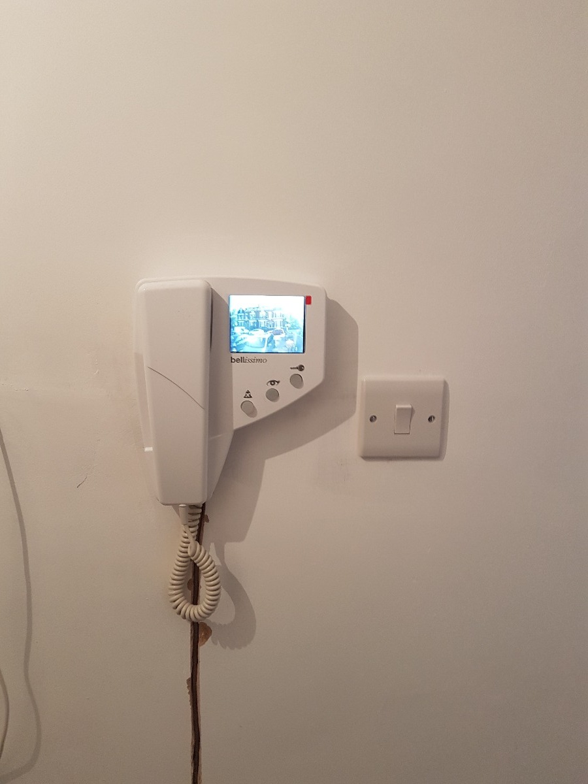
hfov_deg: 53.1
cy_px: 392
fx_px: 589
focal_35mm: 26
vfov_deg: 67.3
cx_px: 294
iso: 64
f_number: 1.7
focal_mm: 4.2
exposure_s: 1/50
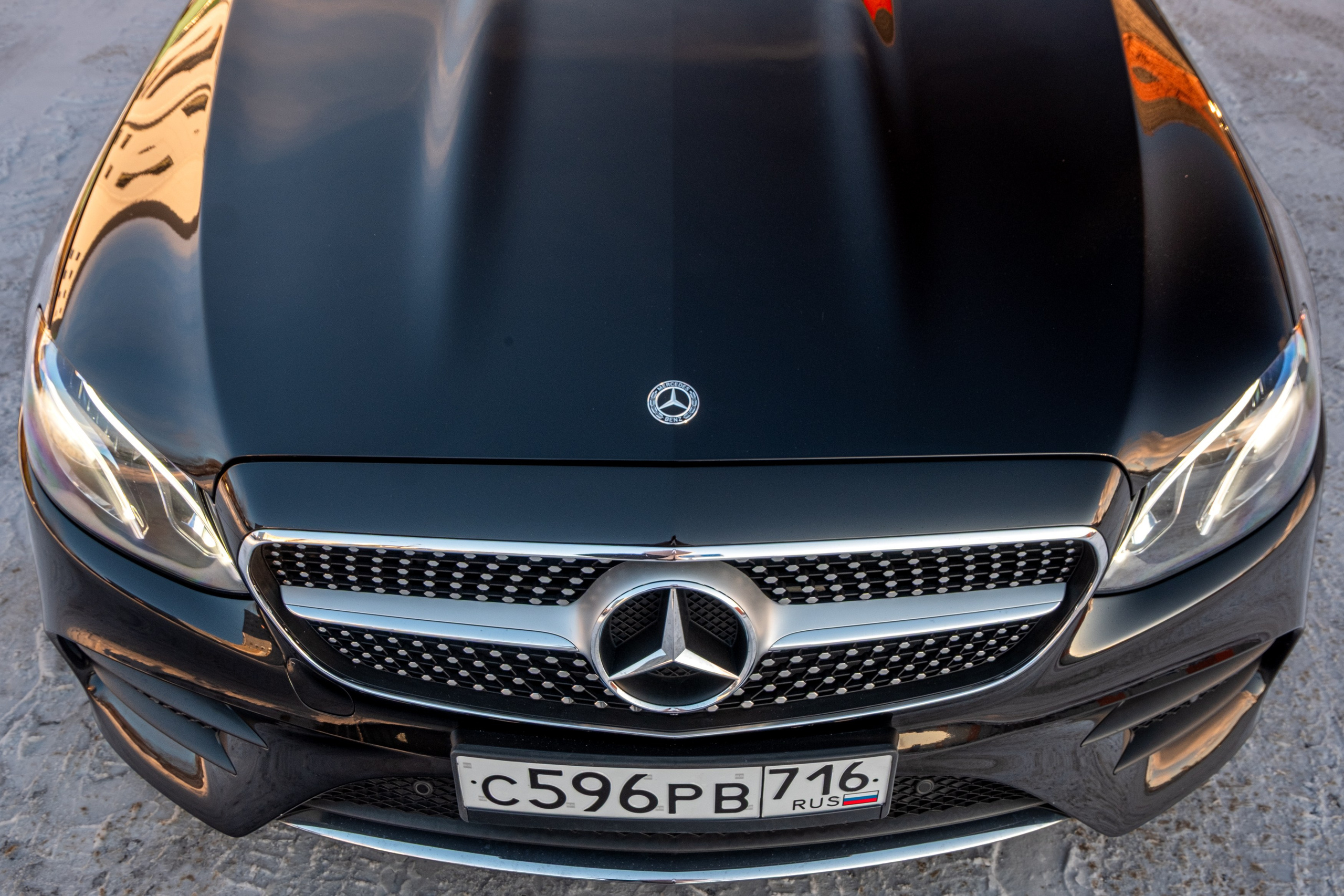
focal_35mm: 33
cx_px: 676
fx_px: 1232
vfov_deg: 40.0
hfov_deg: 57.2
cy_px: 448
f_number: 7.1
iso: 320
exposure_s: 1/30
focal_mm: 21.1
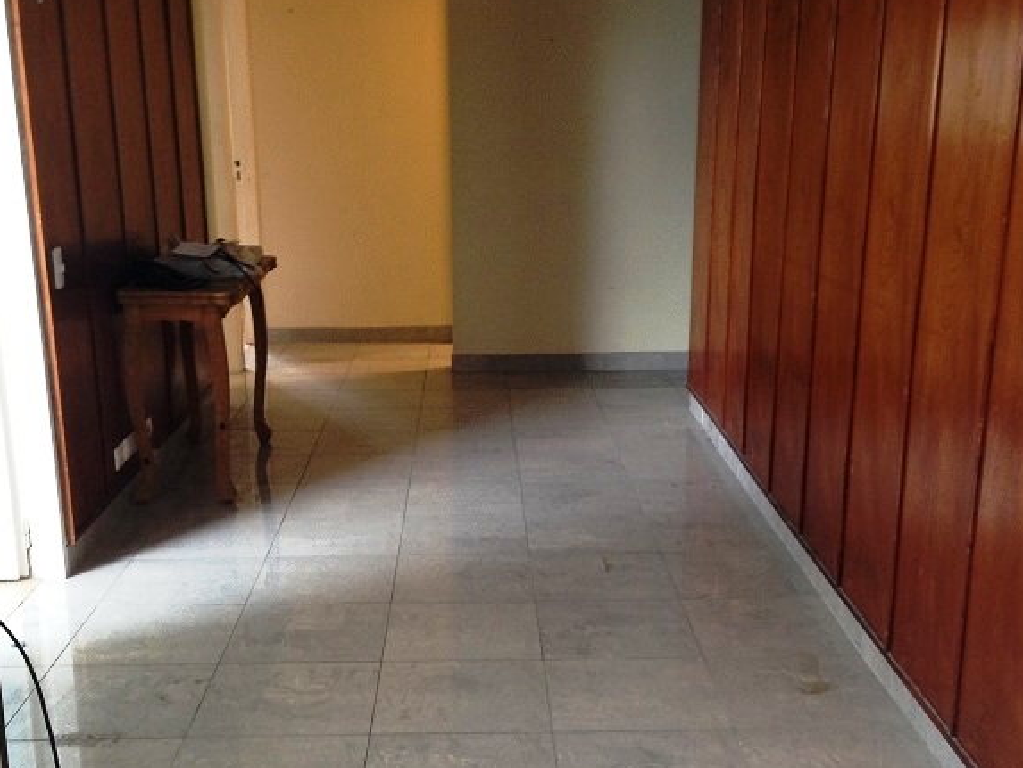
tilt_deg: -15.3
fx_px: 1389
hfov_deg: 40.4
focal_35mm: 47
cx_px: 525
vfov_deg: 30.7
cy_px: 493
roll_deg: +0.7
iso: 100
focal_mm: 4.12
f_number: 2.4
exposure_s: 1/20
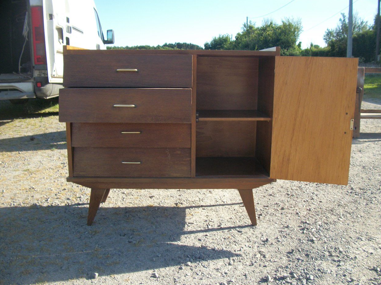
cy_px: 141
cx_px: 194
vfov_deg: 43.0
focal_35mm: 33
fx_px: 363
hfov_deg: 55.3
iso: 80
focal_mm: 5.7
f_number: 8.8
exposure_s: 1/80
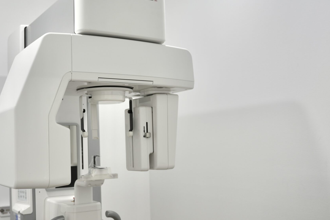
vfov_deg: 31.2
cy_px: 124
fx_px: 394
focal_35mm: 43
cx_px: 131
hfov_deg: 45.2
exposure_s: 1/40
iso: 100
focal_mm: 28
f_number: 3.2
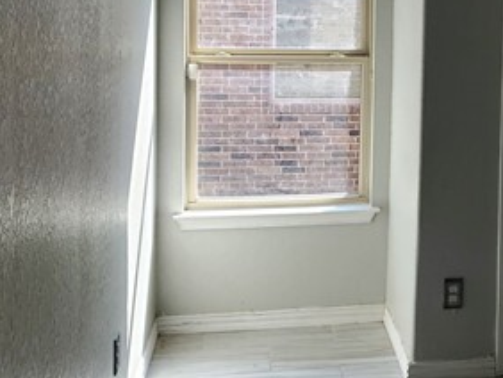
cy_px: 64
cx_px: 453
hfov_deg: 31.2
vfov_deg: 24.4
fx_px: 858
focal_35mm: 59
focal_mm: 4.3
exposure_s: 1/311
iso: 50
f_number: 1.5
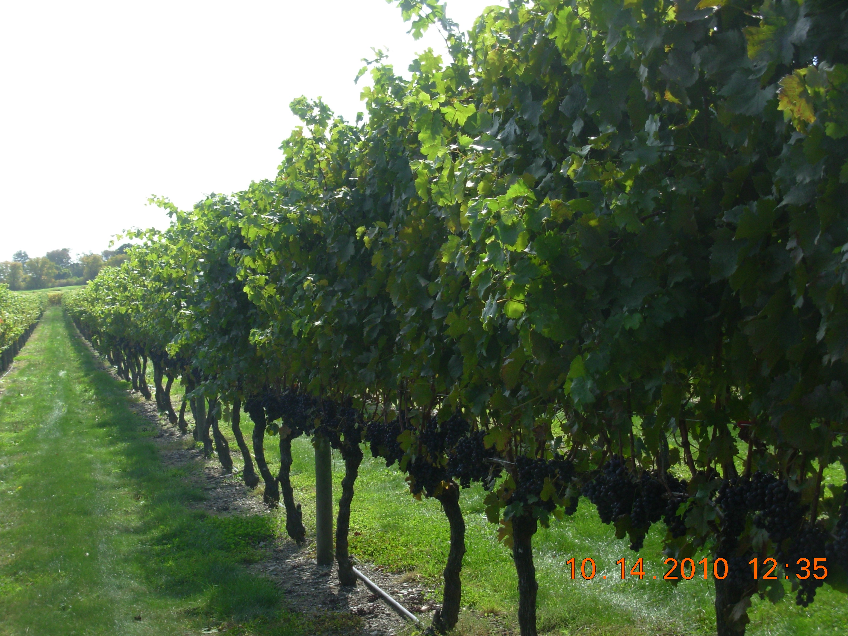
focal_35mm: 70
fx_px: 1715
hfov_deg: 27.8
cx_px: 424
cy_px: 318
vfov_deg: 21.0
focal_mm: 11.5
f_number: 3.5
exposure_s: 1/456
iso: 50
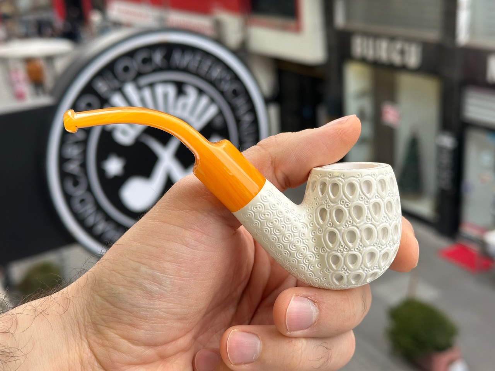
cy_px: 186
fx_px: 686
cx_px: 248
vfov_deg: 30.3
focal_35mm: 48
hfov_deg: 39.7
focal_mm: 6.86
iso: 50
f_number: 1.78
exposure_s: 1/241
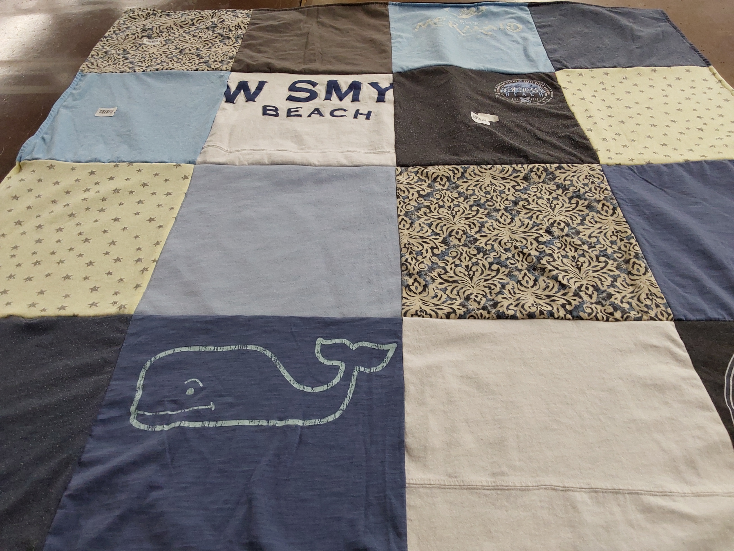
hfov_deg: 63.4
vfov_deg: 49.7
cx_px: 367
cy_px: 276
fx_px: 594
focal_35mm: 28
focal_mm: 2.91
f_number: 1.9
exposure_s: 1/60
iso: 80
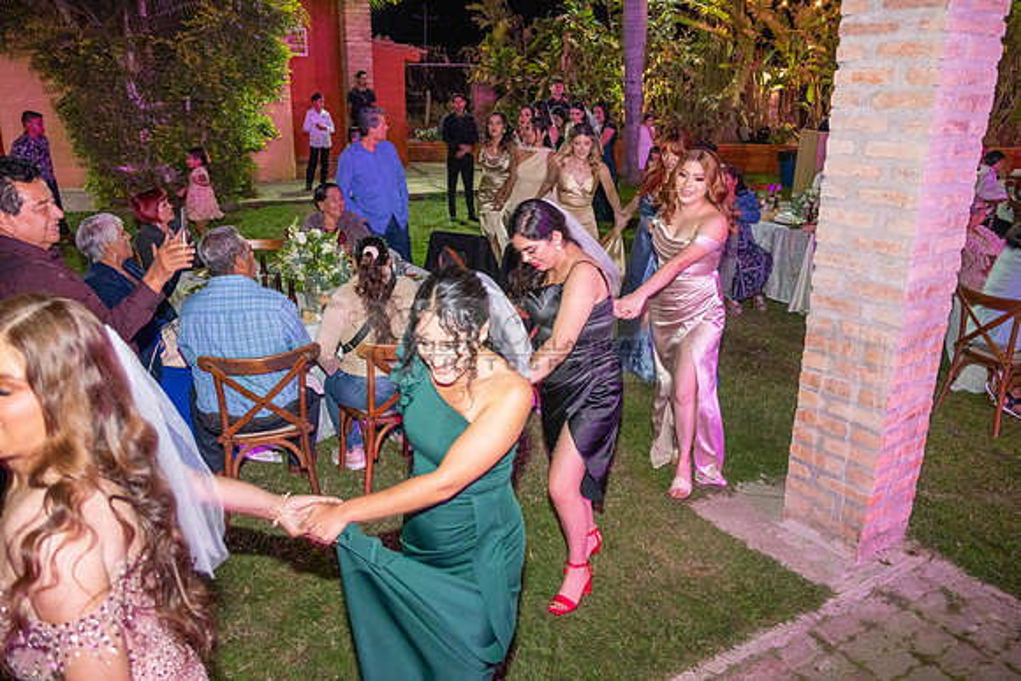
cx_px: 510
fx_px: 794
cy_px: 340
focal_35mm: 28
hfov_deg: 65.5
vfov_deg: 46.4
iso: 2500
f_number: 5
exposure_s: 1/80
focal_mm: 28
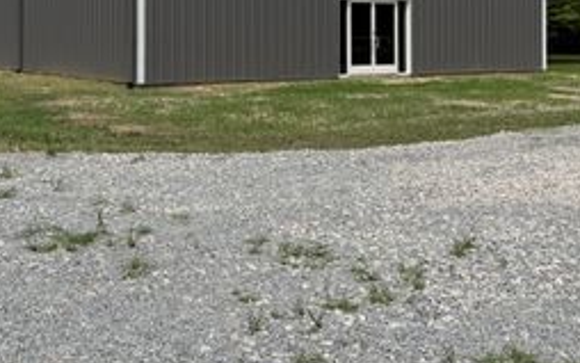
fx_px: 791
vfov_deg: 24.8
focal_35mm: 50
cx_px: 155
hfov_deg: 39.4
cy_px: 15
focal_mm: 6.76
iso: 80
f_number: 1.78
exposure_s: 1/7353
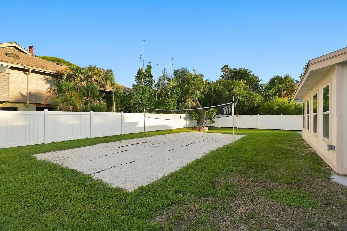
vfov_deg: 73.7
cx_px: 174
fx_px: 154
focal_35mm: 16
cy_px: 116
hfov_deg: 96.7
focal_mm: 16
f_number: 7.1
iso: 500
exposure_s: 1/400
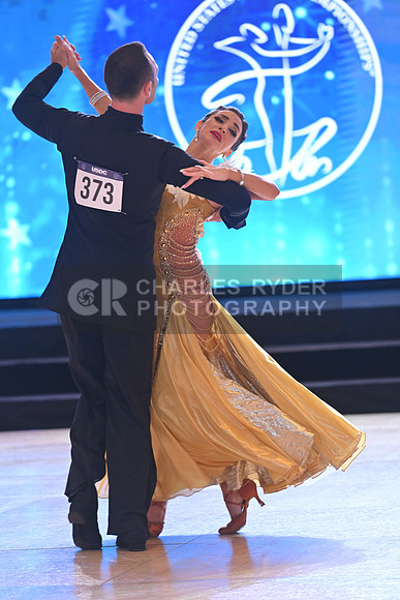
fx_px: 2998
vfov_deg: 11.4
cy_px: 300
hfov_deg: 7.6
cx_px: 200
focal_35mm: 180
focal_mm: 180
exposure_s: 1/200
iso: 2000
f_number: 4
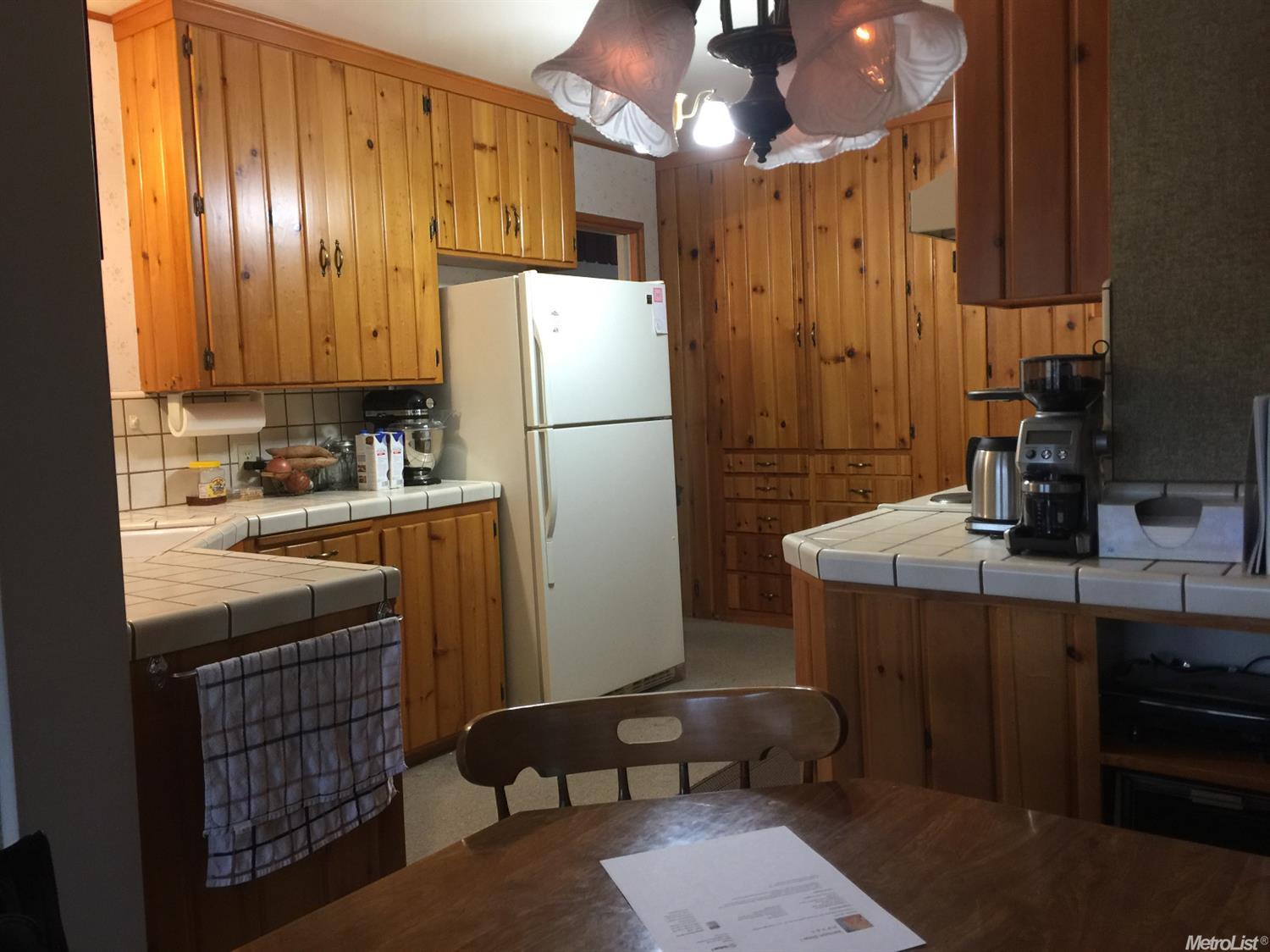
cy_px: 476
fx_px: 1064
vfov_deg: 48.2
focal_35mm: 29
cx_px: 635
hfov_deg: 61.7
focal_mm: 4.15
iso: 80
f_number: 2.2
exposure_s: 1/15
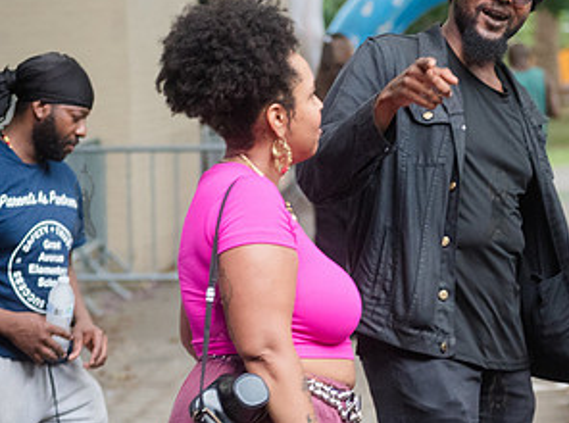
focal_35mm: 200
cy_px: 187
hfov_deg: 9.9
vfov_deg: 7.4
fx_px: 3277
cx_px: 456
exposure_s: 1/400
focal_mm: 92
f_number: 4
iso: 4000
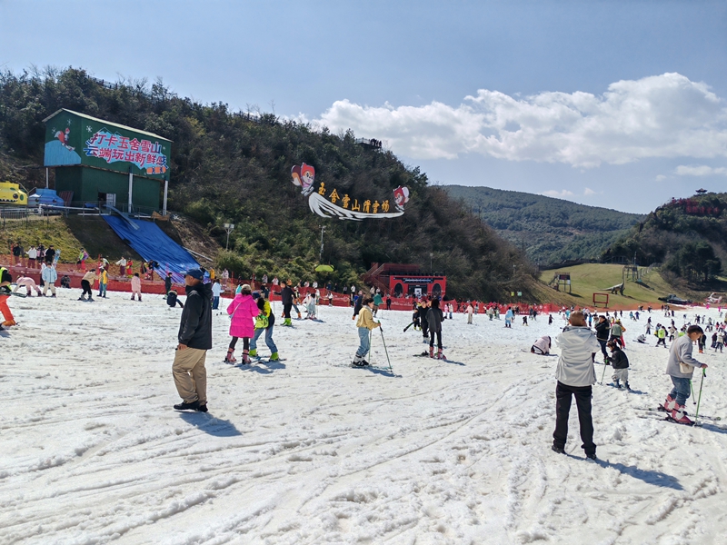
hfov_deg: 65.3
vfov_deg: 51.4
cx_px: 364
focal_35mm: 27
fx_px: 567
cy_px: 272
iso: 50
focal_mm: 5.52
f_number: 1.95
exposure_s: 1/4400
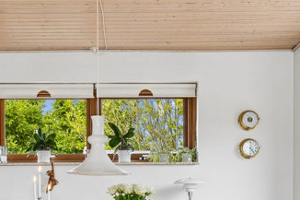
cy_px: 228
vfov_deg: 16.3
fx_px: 675
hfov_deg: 25.1
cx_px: 135
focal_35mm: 81
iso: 200
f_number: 8
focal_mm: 33
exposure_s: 1/15
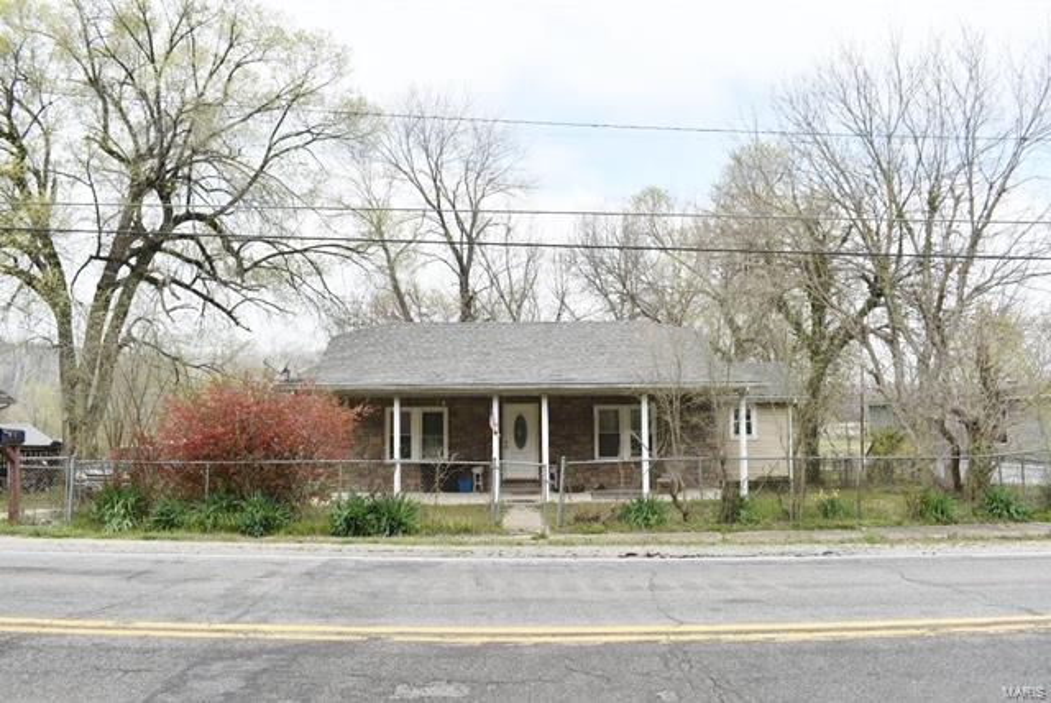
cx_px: 526
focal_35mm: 27
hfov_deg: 67.3
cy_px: 352
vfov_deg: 48.0
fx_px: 789
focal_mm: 18
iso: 110
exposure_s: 1/250
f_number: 8
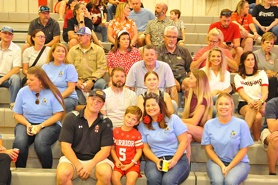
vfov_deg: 24.6
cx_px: 139
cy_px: 92
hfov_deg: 36.3
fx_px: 424
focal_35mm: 55
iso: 2500
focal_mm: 55
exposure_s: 1/50
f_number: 6.3
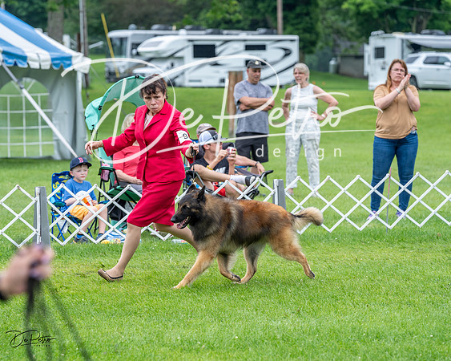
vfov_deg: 9.3
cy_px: 180
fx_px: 2209
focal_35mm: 166
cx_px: 226
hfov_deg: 11.7
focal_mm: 147
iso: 400
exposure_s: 1/800
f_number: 5
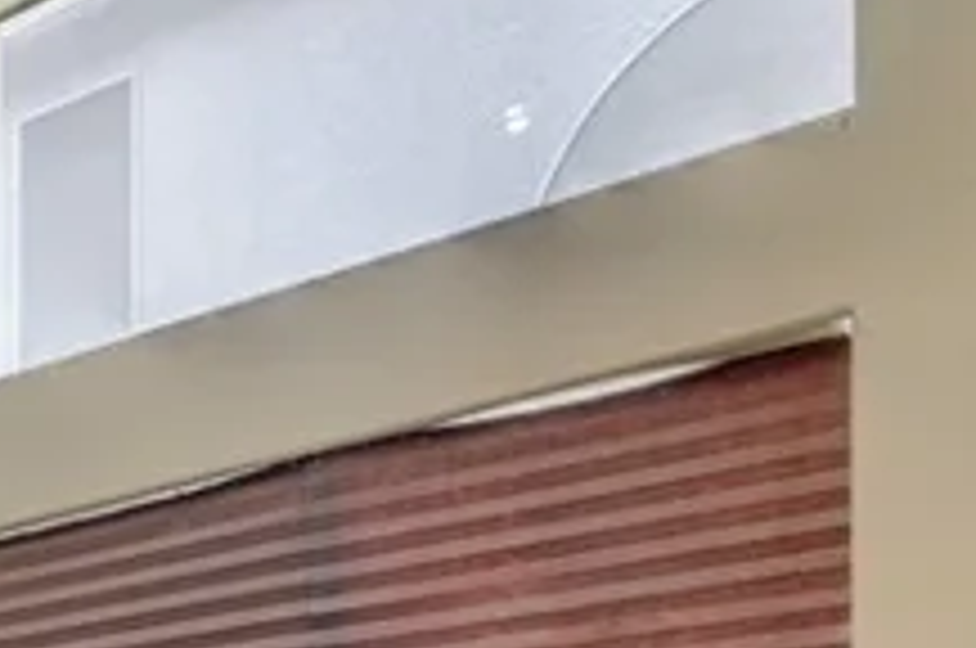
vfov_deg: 18.1
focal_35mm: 66
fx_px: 1787
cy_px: 990
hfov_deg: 26.0
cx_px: -297
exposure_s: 1/2.5
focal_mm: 14
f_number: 8
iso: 400
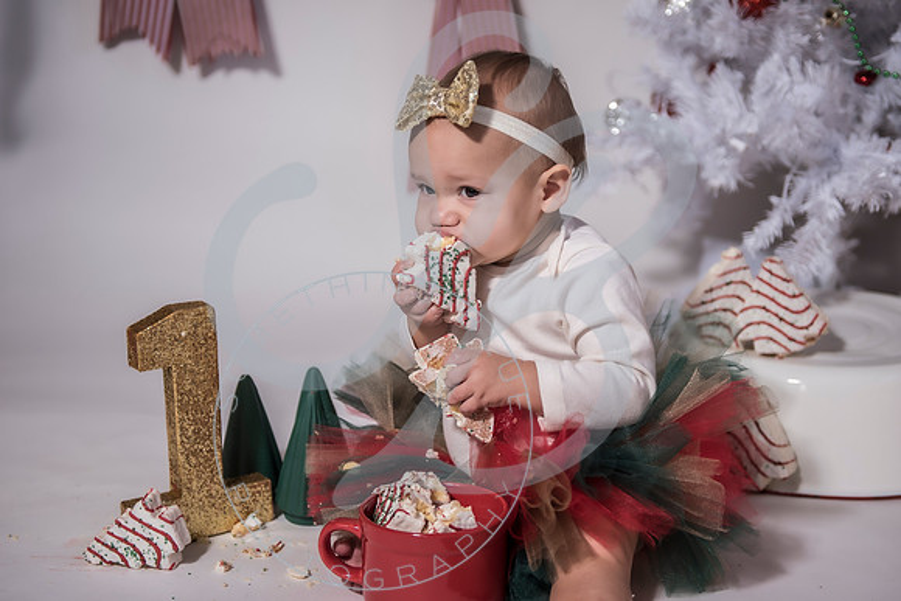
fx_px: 1485
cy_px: 300
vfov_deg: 22.9
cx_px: 450
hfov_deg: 33.8
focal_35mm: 59
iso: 100
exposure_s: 1/125
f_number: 2.8
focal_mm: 52
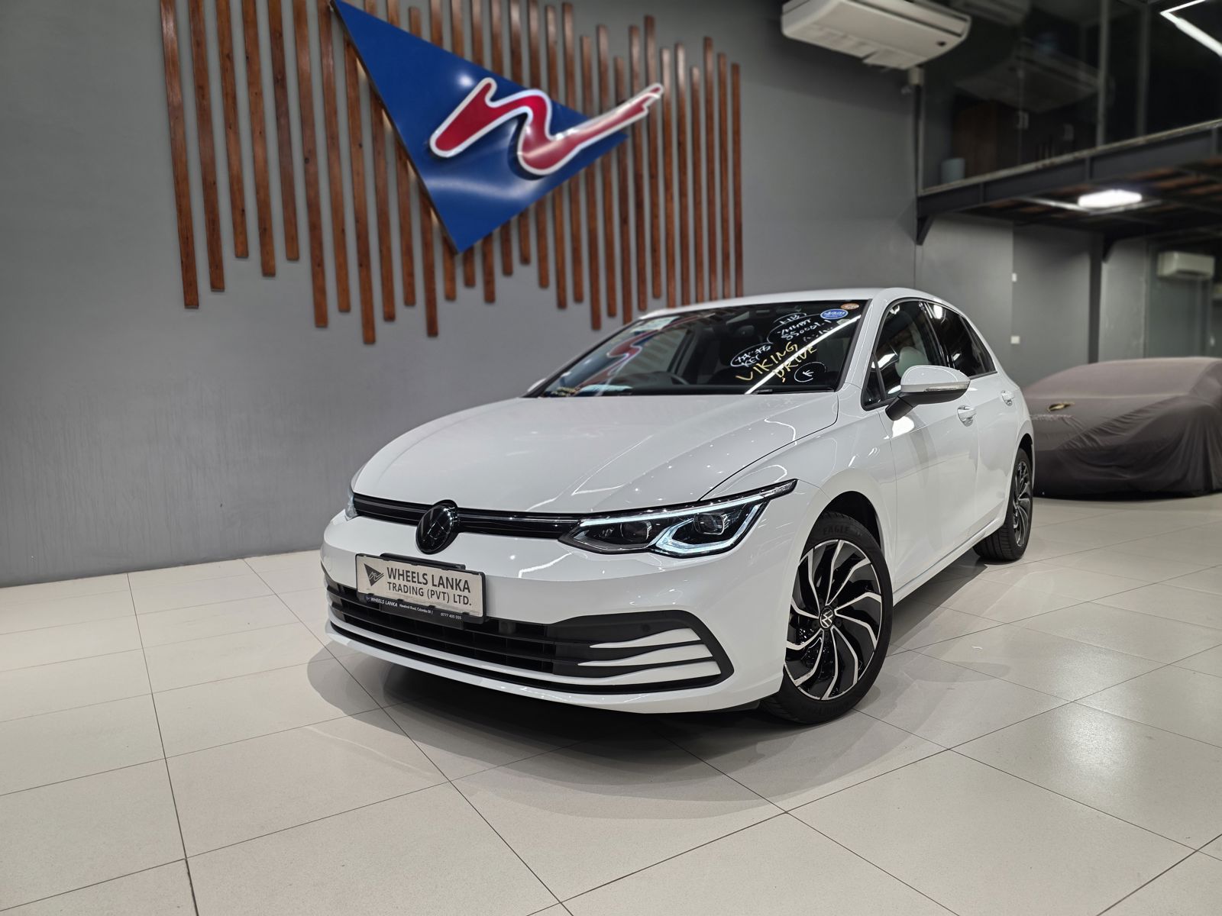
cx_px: 611
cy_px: 458
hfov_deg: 73.9
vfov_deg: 58.9
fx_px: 812
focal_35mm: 23
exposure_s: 1/55.5
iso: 64
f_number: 1.7
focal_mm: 6.3
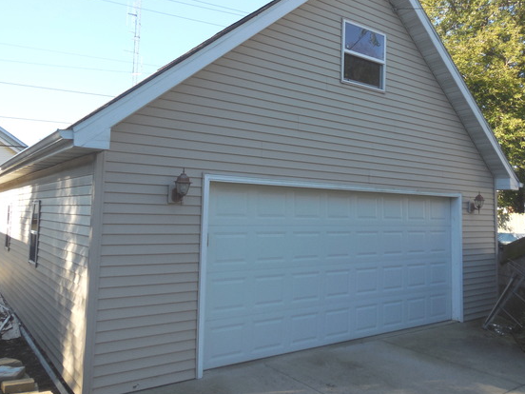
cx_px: 278
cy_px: 170
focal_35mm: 29
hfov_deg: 61.6
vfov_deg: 48.1
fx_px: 440
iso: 125
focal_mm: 4.5
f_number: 3.1
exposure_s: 1/640
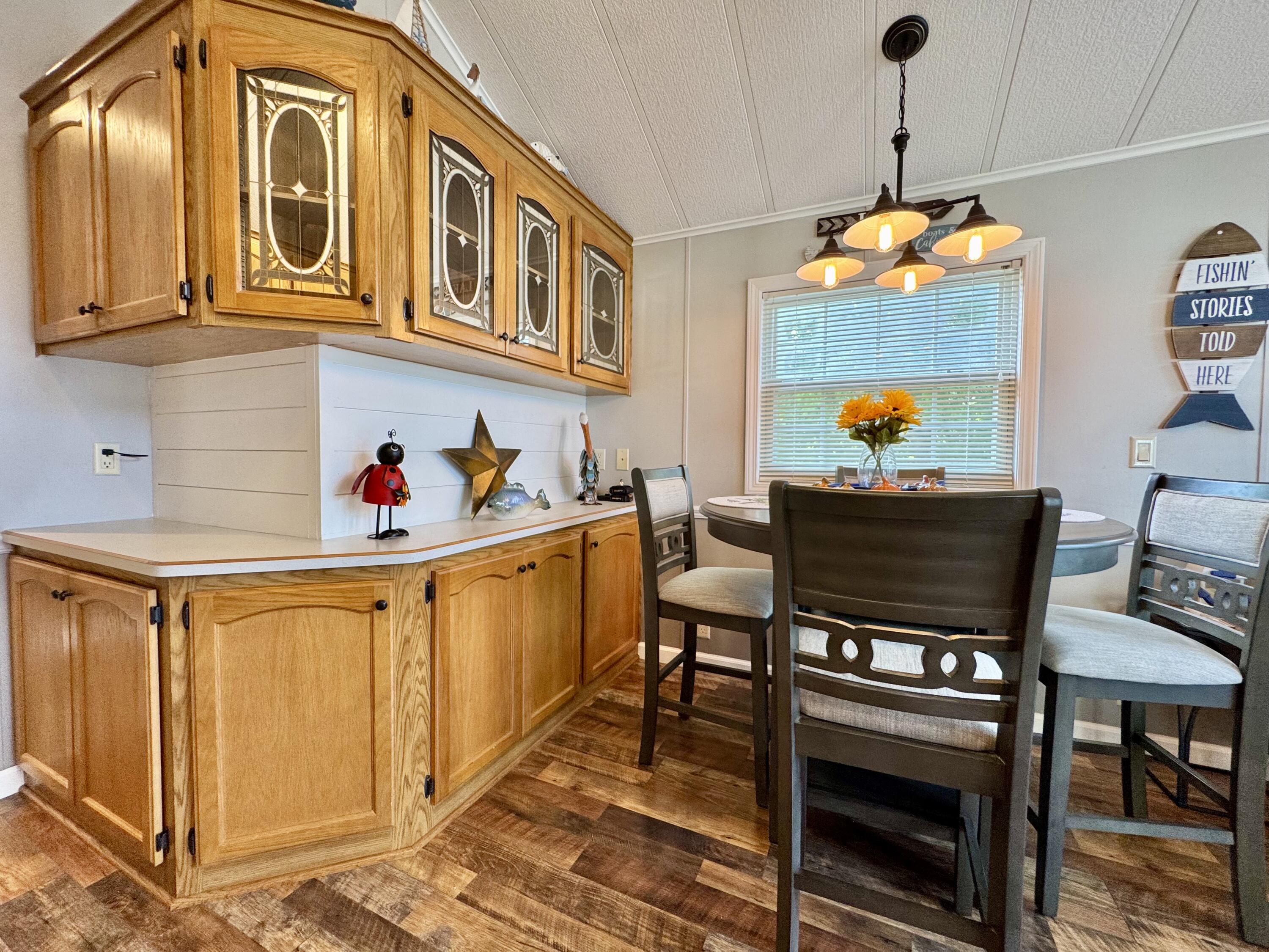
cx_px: 634
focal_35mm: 14
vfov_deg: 85.7
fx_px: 513
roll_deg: -0.4
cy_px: 476
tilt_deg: -2.9
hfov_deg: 102.1
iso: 125
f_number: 2.2
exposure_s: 1/120
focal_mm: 2.22
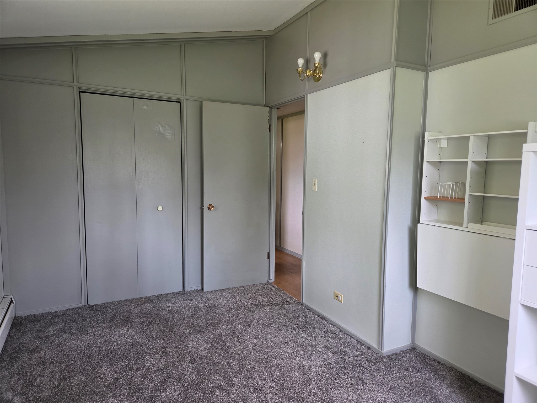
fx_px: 357
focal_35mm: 23
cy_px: 202
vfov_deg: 58.9
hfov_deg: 73.9
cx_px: 268
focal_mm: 5.4
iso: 400
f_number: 1.8
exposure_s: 1/120
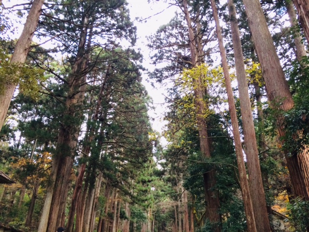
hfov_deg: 61.7
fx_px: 259
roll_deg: -2.5
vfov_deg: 48.2
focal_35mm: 29
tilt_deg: +27.4
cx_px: 154
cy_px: 116
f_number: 2.2
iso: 50
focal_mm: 4.15
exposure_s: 1/30
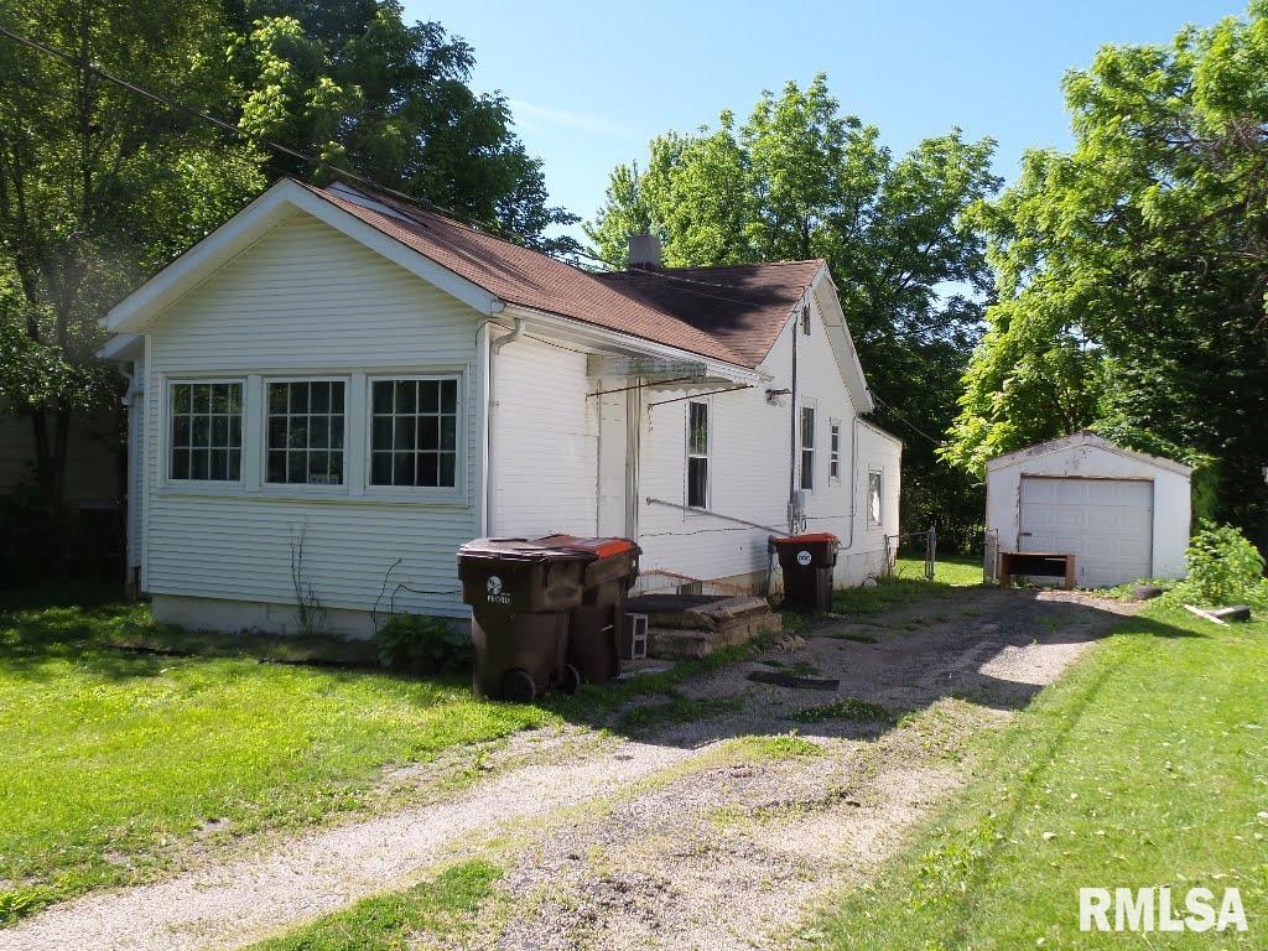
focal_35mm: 34
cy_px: 476
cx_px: 634
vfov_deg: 41.8
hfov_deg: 54.0
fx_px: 1245
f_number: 3.8
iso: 100
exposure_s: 1/400
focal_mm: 6.2
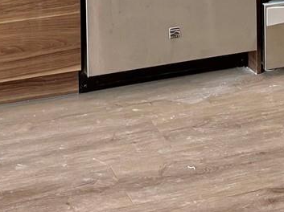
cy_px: -234
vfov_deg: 11.2
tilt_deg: -6.1
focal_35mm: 118
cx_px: 171
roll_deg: +0.6
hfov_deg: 16.7
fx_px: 967
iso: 100
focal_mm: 5.96
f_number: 1.6
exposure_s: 1/120
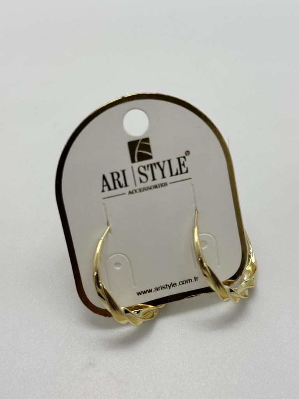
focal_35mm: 48
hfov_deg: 30.3
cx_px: 150
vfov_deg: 39.7
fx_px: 553
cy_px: 200
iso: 50
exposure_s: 1/215
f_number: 1.78
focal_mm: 6.86
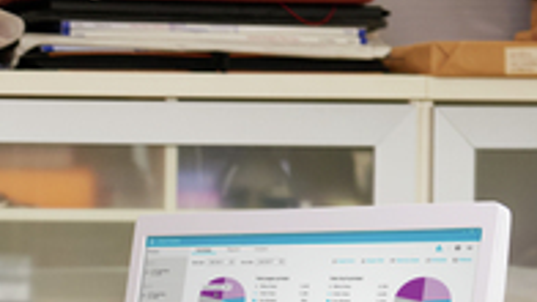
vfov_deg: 5.2
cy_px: 431
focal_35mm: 231
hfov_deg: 8.9
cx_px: -426
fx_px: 3287
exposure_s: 1/30
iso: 800
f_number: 5.6
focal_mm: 50
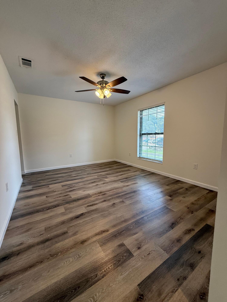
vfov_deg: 102.1
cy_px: 151
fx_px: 122
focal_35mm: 14
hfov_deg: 85.7
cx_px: 114
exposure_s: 1/120
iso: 160
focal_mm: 2.22
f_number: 2.2
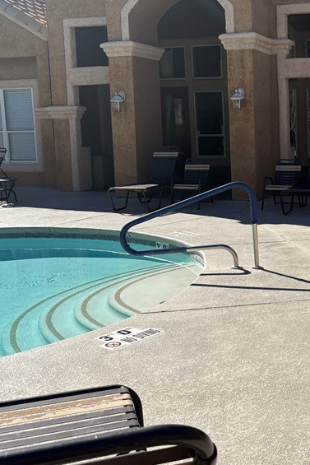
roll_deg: +2.1
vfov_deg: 40.3
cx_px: 311
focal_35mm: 49
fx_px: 632
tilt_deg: -6.8
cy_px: 214
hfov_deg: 26.1
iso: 50
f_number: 1.6
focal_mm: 5.96
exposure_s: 1/4608
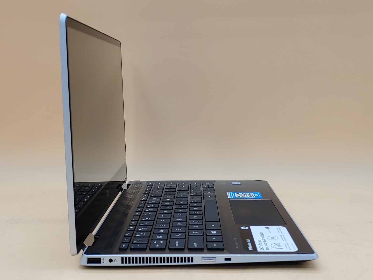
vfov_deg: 32.9
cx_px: 186
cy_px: 140
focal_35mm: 44
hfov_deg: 42.9
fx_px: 474
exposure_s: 1/120
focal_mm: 4.36
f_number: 1.8
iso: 50
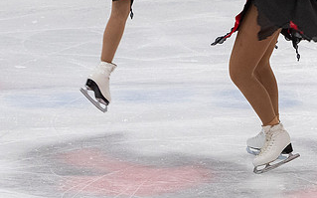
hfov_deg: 3.9
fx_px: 4697
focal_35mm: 544
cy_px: 2
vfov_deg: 2.4
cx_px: 203
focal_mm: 116
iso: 800
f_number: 4
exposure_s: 1/320
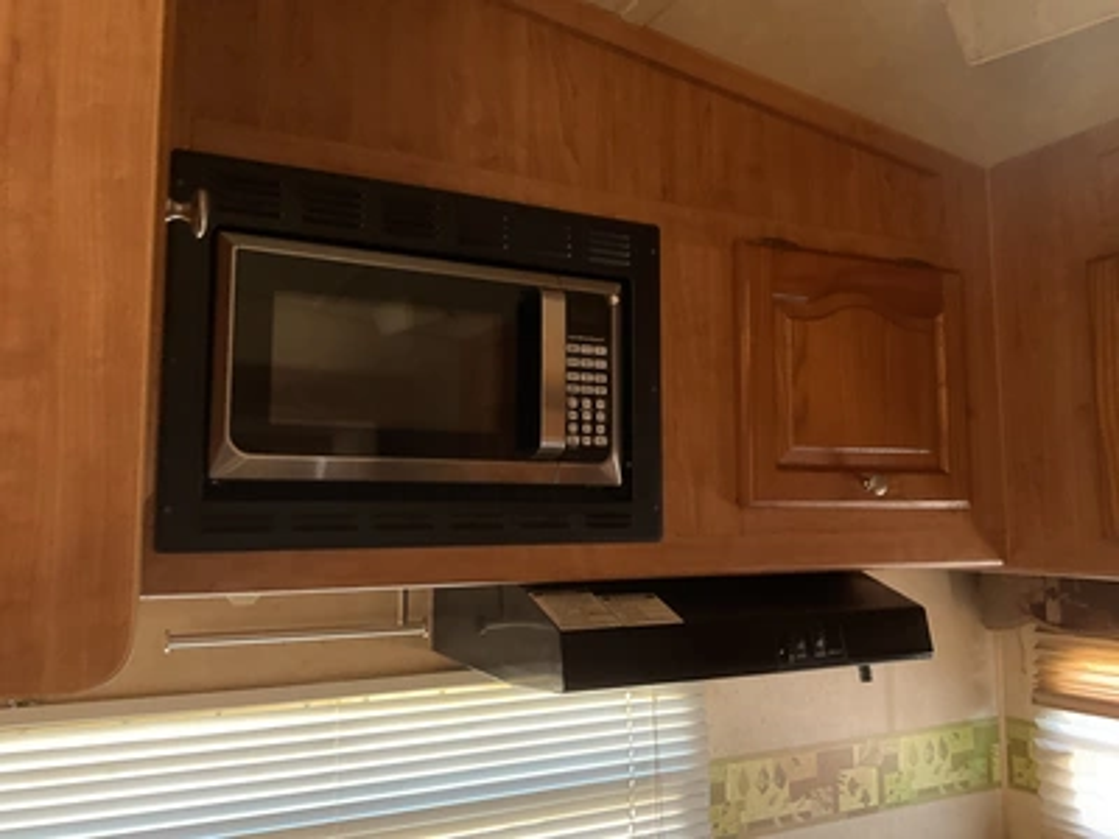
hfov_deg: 61.7
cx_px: 560
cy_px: 420
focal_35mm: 29
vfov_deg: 48.2
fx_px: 937
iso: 320
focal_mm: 3
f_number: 1.8
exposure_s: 1/52
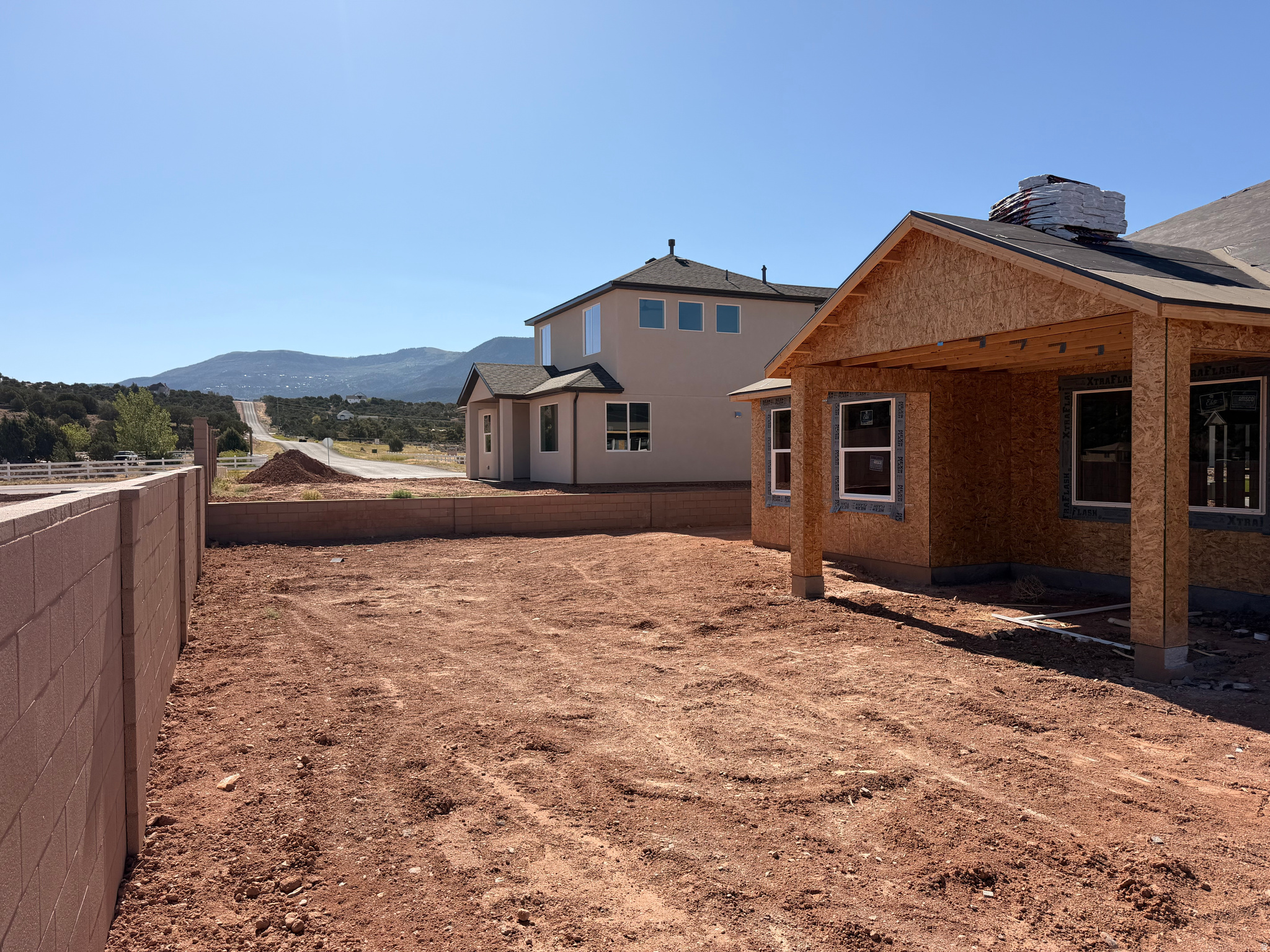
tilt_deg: -1.9
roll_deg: +0.6
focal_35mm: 24
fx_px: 881
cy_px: 476
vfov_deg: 56.8
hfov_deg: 71.6
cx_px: 635
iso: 80
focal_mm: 6.76
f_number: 1.78
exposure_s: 1/6173
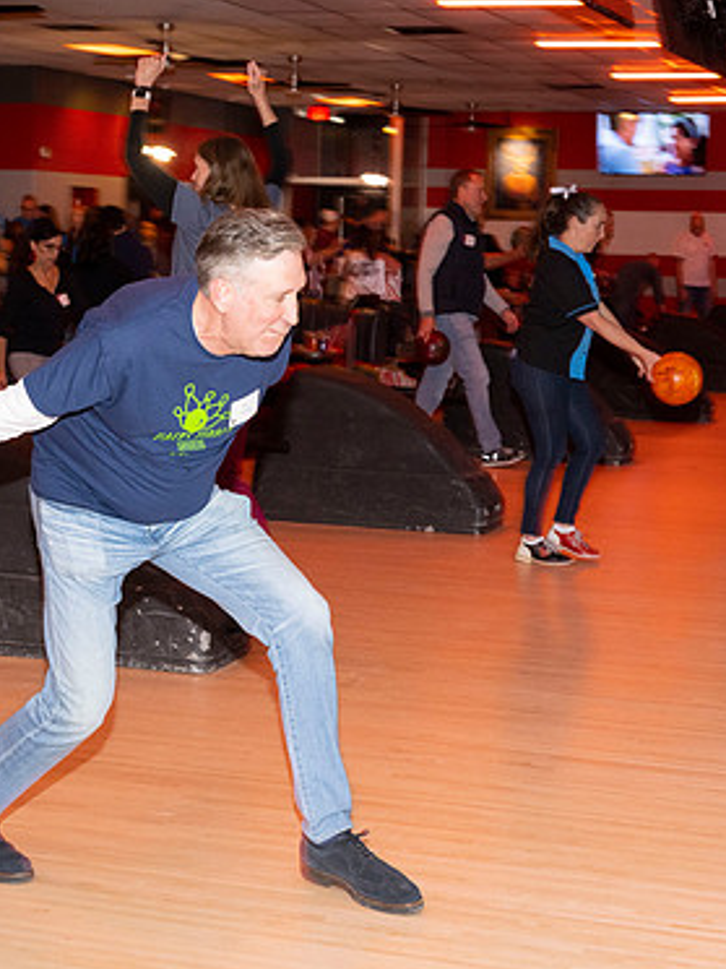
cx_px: 286
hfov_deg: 21.3
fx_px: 1930
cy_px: 496
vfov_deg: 28.2
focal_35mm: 69
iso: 2000
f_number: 5.6
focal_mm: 46
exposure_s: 1/100
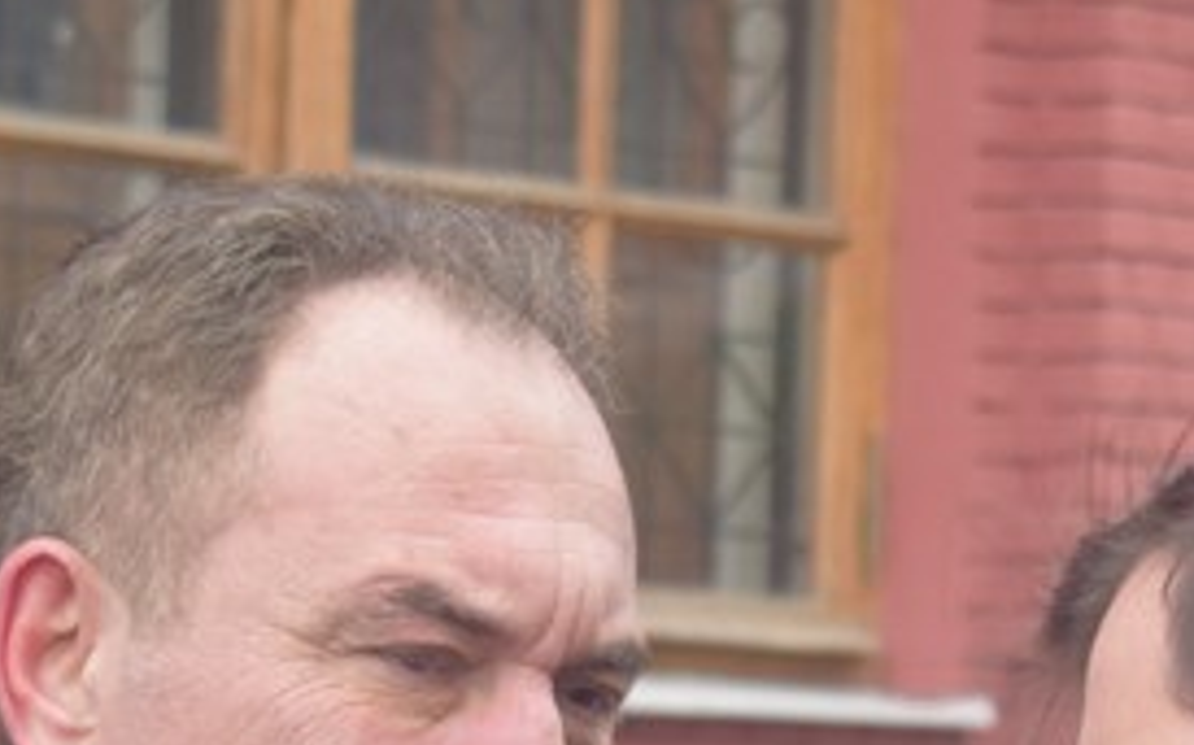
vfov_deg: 5.0
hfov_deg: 8.0
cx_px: 728
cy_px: 752
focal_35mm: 263
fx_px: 8555
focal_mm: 46
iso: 1000
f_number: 5.3
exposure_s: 1/60
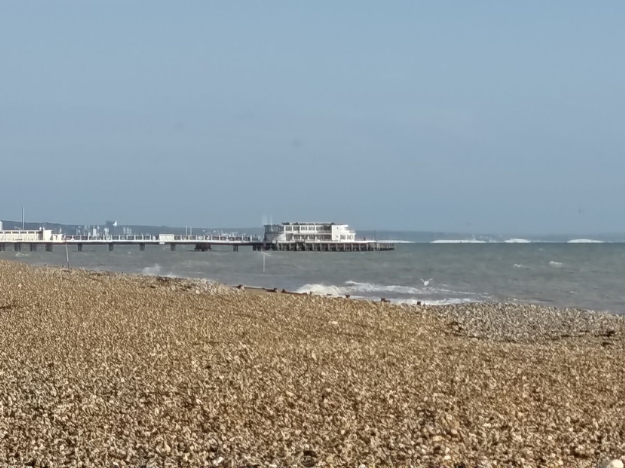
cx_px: 312
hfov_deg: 8.6
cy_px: 234
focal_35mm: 230
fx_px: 4153
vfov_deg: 6.5
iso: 50
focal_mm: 6.07
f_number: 1.7
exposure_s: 1/630
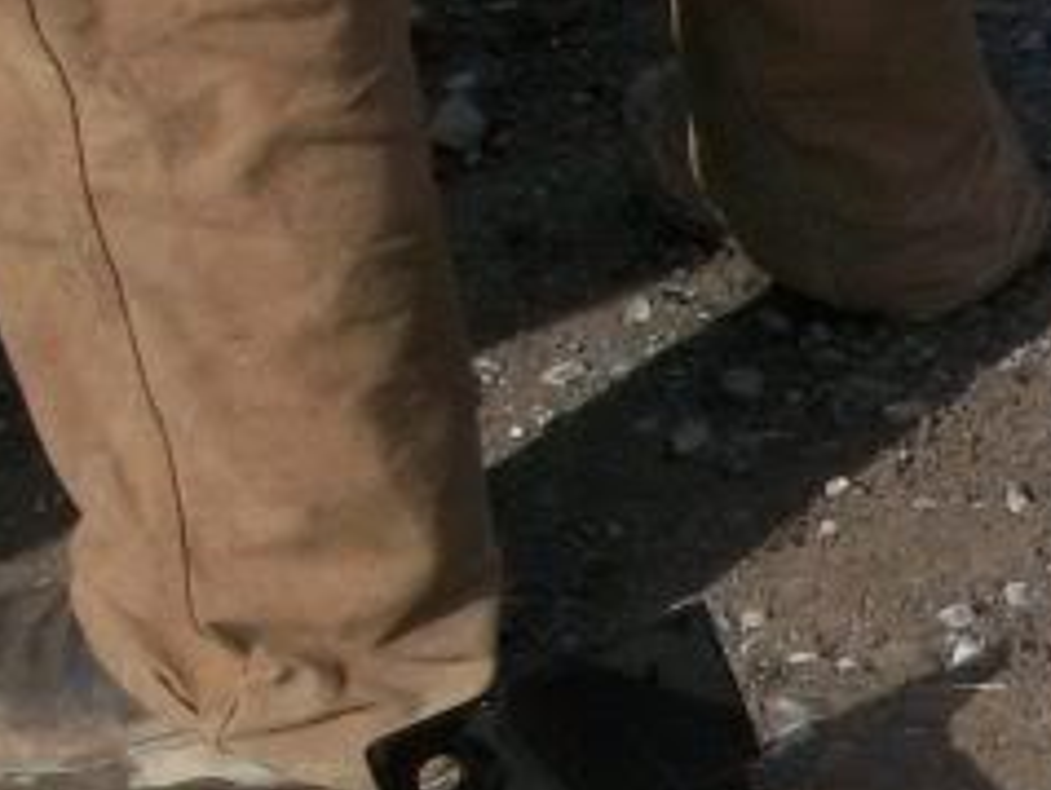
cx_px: 2036
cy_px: 1253
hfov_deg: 10.6
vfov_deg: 8.4
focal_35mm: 172
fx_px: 5227
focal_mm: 7.1
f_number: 6.3
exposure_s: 1/320
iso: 80
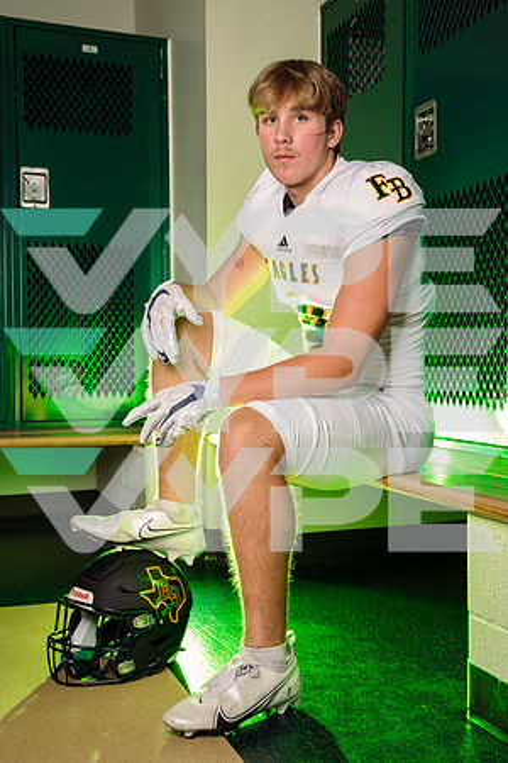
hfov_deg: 32.6
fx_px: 868
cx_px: 254
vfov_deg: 47.4
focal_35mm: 41
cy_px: 382
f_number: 6.3
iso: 80
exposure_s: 1/250
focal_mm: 41
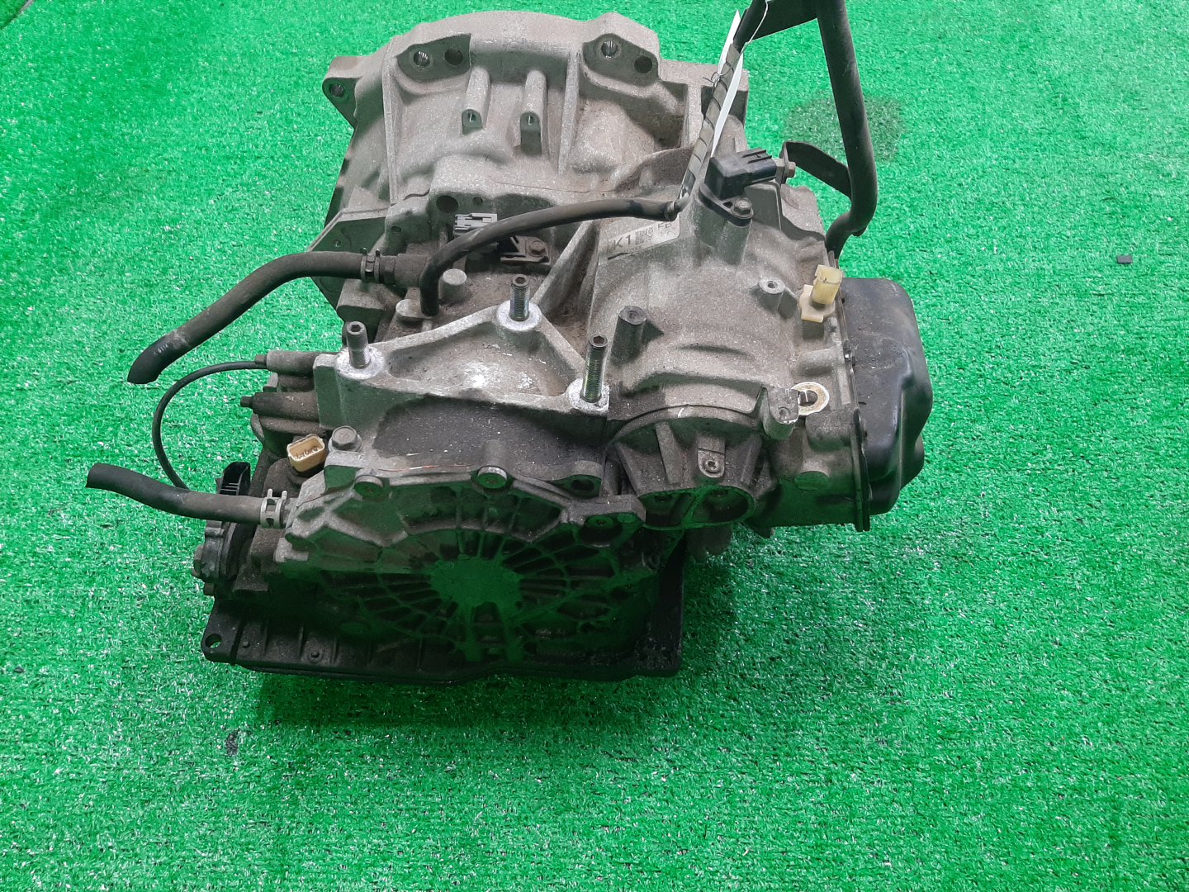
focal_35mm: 26
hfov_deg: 67.3
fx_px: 893
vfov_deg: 53.1
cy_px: 446
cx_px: 594
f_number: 1.7
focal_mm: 3.93
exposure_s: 1/50
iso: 149
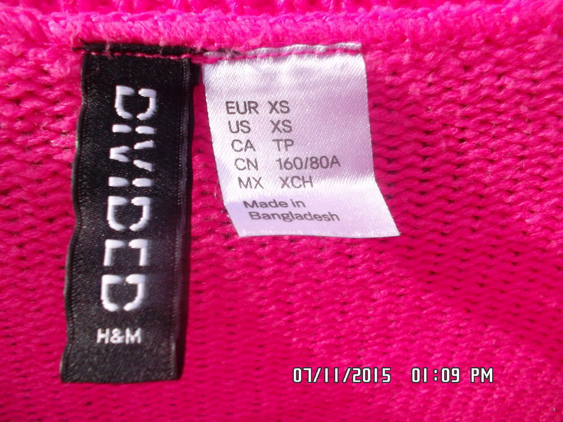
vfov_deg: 49.7
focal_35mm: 28
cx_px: 282
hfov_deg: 63.4
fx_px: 455
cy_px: 211
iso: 80
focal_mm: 4.1
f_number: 3.3
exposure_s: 1/480
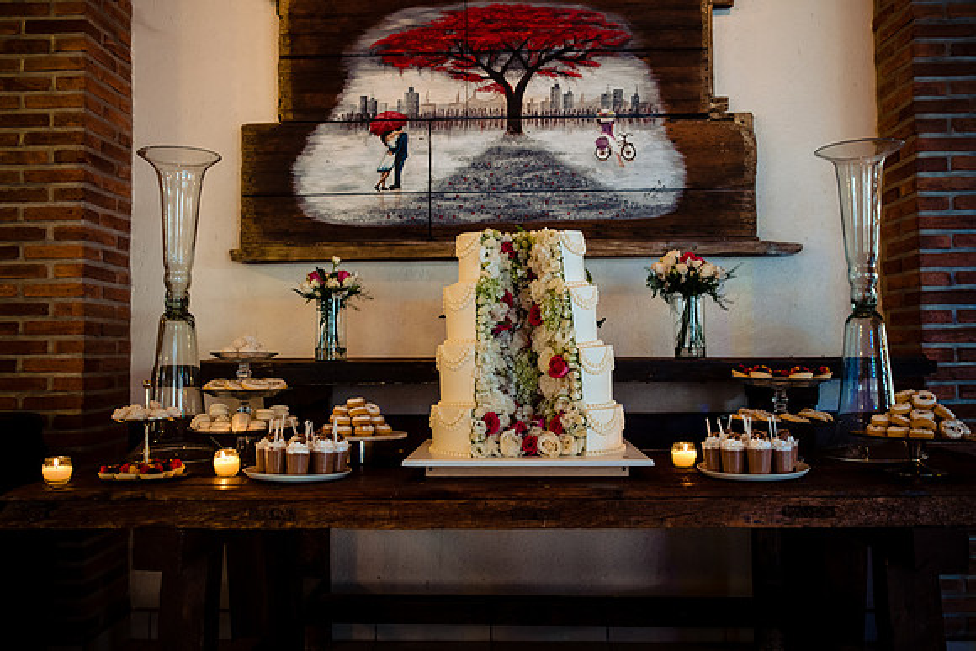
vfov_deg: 45.3
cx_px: 488
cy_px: 326
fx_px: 781
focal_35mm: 29
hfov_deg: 64.0
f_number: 2.8
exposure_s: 1/100
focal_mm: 28
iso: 1600
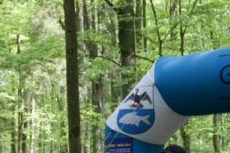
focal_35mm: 127
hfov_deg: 16.1
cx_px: 124
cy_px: 231
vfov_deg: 10.4
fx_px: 811
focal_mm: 38
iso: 400
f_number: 4
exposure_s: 1/250
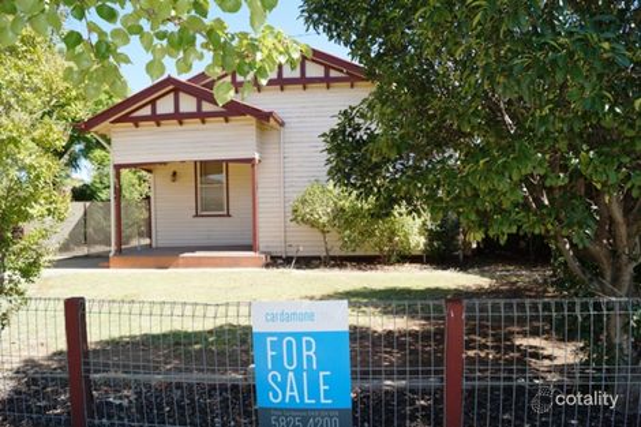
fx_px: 481
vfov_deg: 47.9
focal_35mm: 27
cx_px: 320
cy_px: 214
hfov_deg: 67.4
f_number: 8
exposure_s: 1/100
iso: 100
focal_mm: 18
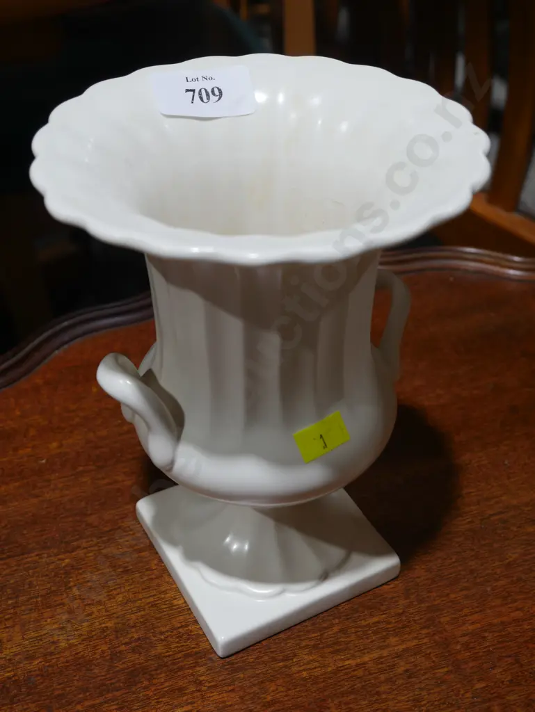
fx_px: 988
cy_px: 356
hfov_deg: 30.3
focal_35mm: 48
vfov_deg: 39.6
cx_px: 268
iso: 250
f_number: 5.2
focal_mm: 24
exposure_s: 1/60
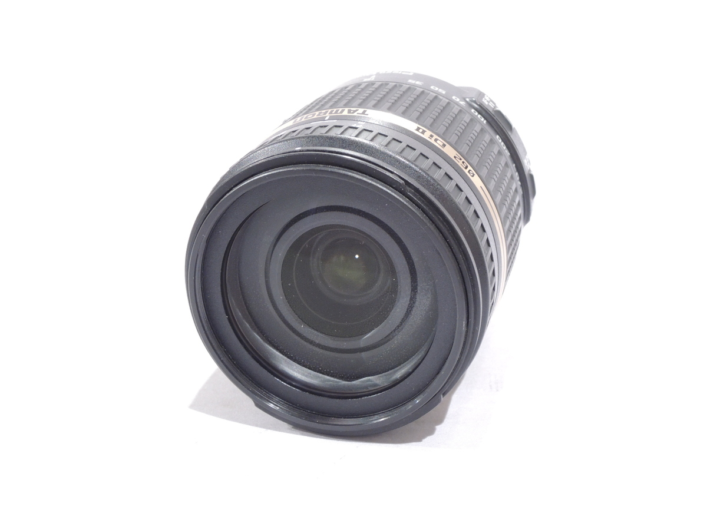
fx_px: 1123
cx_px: 354
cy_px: 265
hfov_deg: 34.9
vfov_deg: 26.6
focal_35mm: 55
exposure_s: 1/20
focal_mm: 9.9
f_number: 5
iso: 400
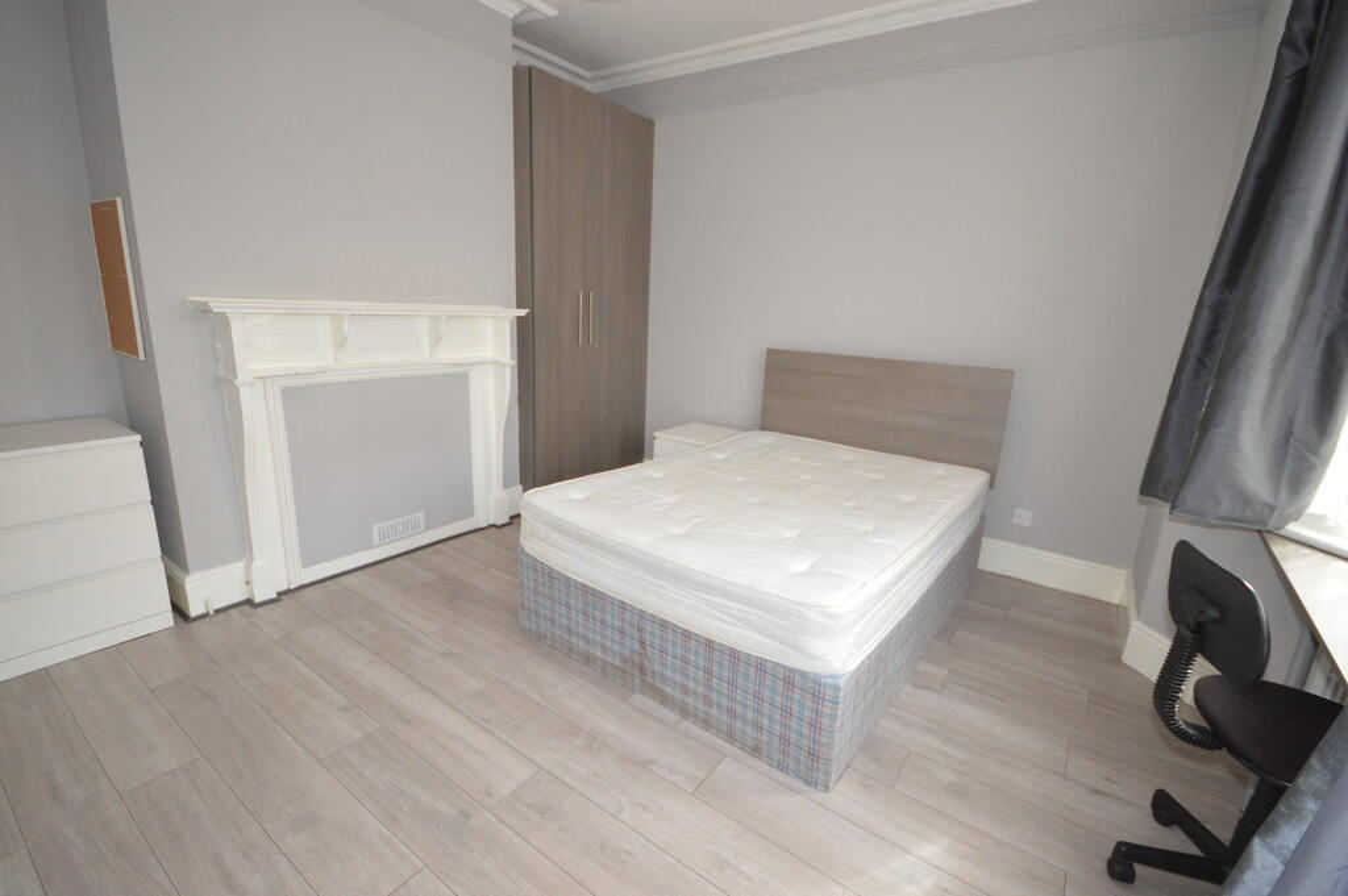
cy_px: 448
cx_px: 674
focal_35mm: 15
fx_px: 561
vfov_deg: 77.2
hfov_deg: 100.4
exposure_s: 1/60
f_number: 4
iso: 400
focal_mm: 10
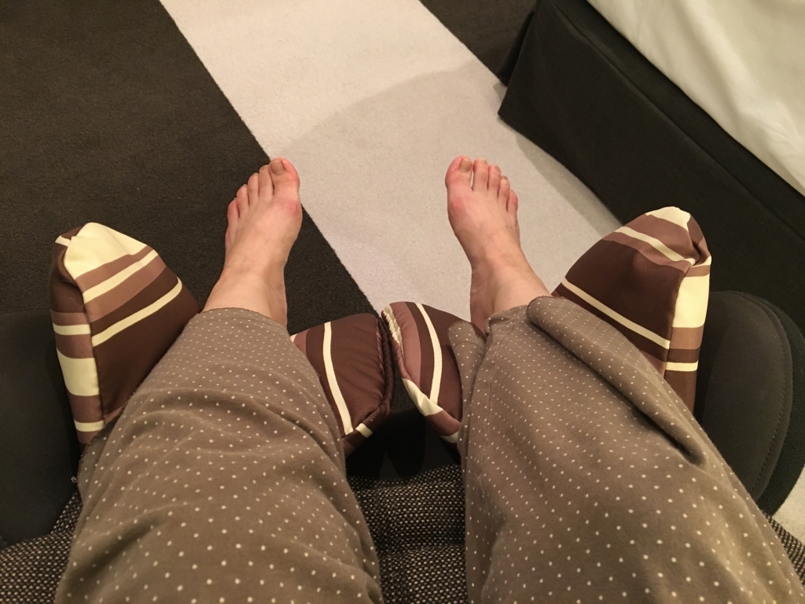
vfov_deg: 48.2
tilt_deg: -55.6
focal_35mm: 29
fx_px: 674
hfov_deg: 61.7
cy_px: 302
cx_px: 402
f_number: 2.2
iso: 160
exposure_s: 1/30
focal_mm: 4.15
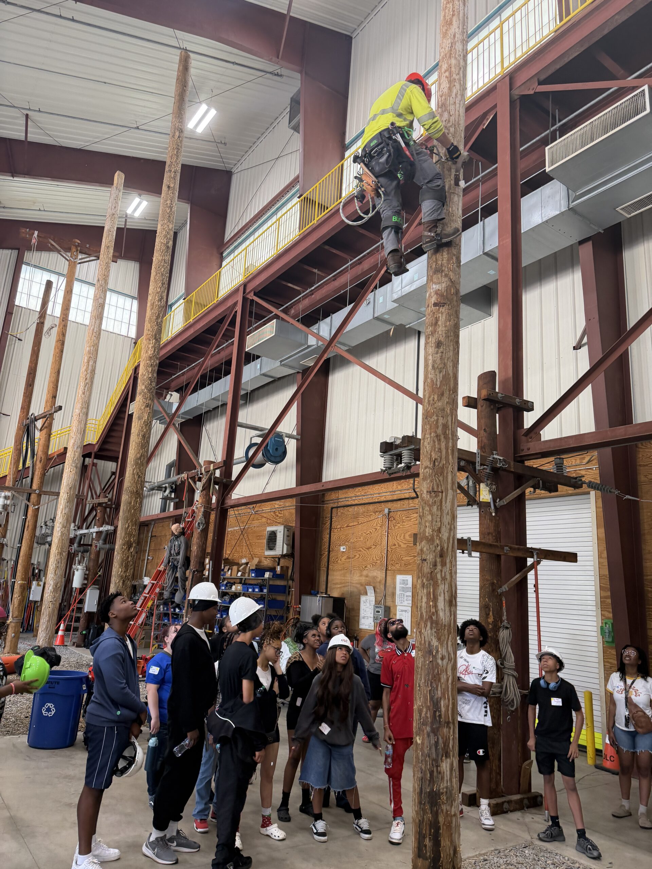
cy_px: 434
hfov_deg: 56.8
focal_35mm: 24
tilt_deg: +16.1
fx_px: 603
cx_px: 326
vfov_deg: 71.6
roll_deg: -5.1
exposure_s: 1/121
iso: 200
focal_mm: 6.76
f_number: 1.78
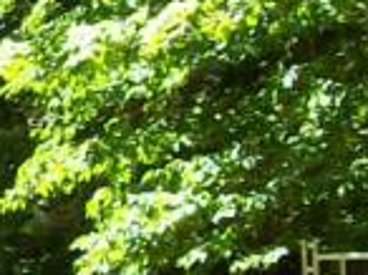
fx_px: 2685
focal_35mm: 253
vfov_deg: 5.8
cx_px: -744
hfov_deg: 7.0
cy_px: 325
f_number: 2.7
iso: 80
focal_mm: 6
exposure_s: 1/248
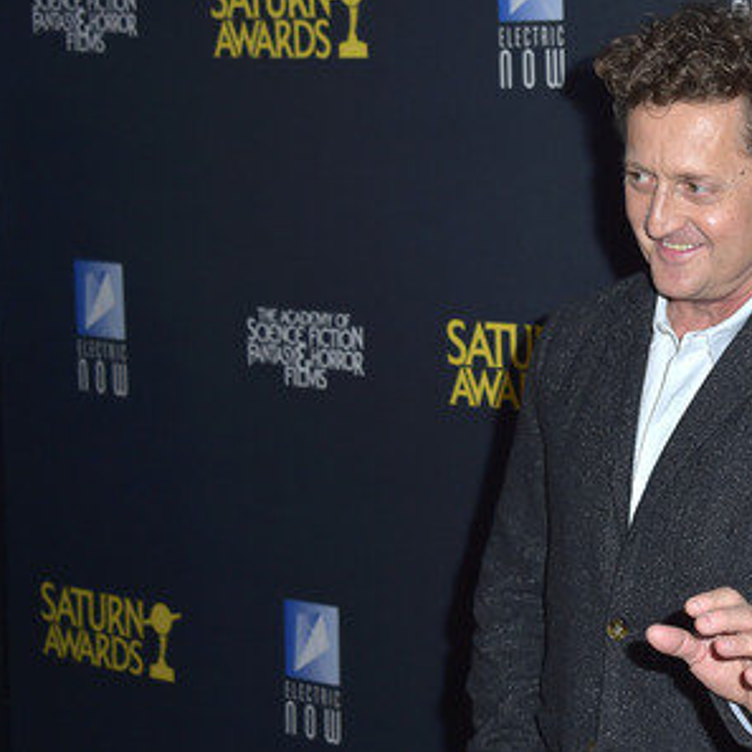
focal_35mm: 67
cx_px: 539
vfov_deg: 25.7
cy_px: 377
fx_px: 1647
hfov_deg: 25.5
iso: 250
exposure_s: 1/250
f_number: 6.3
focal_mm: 52
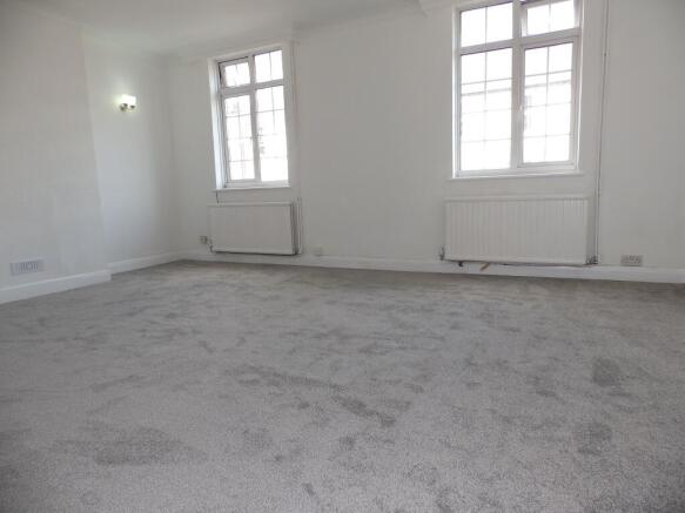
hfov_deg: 76.4
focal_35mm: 22
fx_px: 435
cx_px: 342
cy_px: 256
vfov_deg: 61.1
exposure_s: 1/40
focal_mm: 4
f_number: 3.4
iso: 80
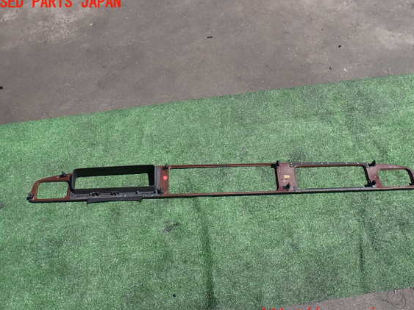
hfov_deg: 56.8
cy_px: 159
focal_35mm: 32
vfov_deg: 44.1
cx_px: 208
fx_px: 383
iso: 100
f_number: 3.2
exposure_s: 1/800
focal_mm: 5.4
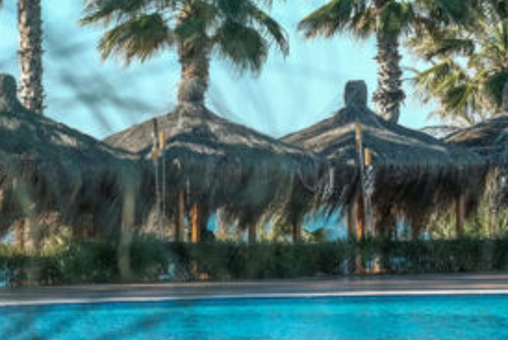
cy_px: 114
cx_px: 391
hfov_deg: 8.4
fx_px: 3459
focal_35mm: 245
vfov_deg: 5.6
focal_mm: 56
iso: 200
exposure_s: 1/1000
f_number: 3.2
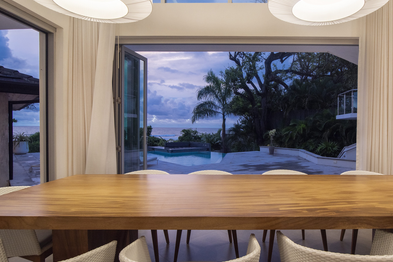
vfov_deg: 64.5
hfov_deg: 86.6
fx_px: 207
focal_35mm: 19
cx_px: 217
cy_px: 122
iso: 320
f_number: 7.1
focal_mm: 16
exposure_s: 1/40
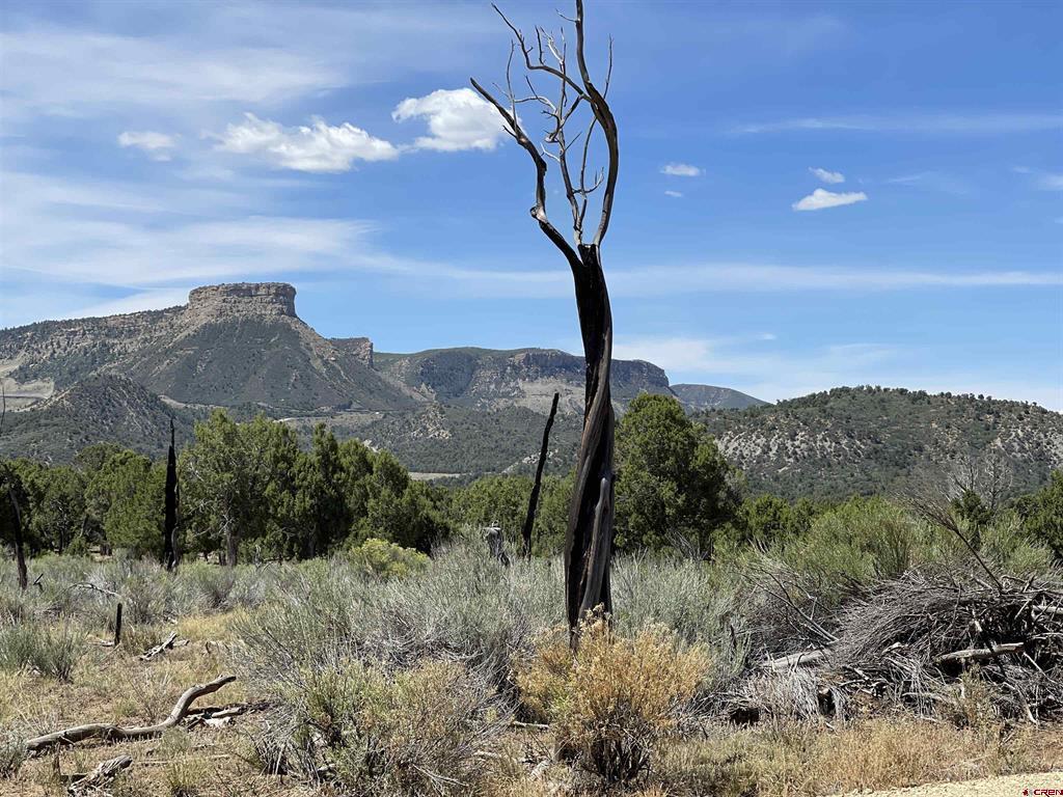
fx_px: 1965
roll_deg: +1.1
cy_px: 398
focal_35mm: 64
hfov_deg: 30.3
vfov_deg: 22.9
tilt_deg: +2.3
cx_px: 532
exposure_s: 1/1575
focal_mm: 7.5
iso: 20
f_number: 2.2
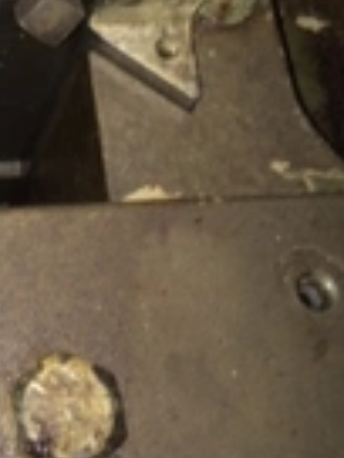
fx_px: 1126
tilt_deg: -62.1
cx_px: -81
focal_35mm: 85
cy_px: -20
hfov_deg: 16.6
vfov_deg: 22.0
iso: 40
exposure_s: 1/16
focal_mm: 4.15
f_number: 2.2
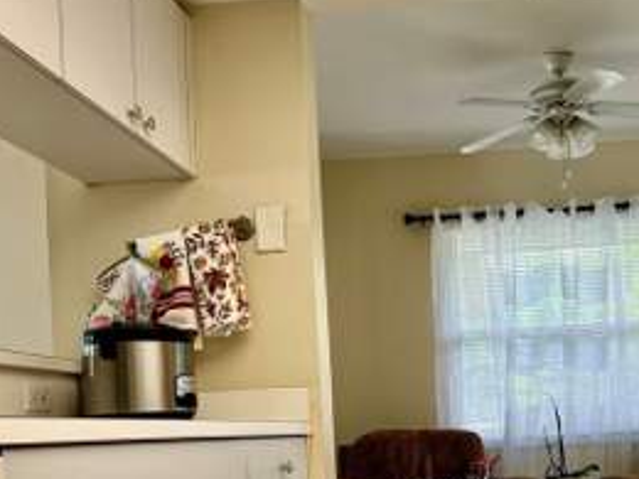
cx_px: 484
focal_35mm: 48
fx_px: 886
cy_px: 425
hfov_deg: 38.6
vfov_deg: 29.1
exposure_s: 1/60
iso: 80
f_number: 1.5
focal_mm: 5.7
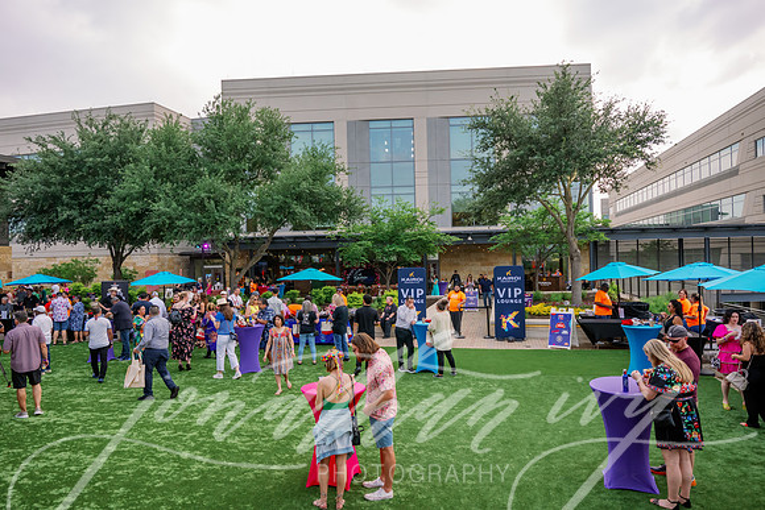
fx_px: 510
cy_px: 255
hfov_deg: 73.7
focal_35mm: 24
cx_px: 382
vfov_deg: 53.2
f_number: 4.5
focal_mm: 24
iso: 1600
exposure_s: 1/1000
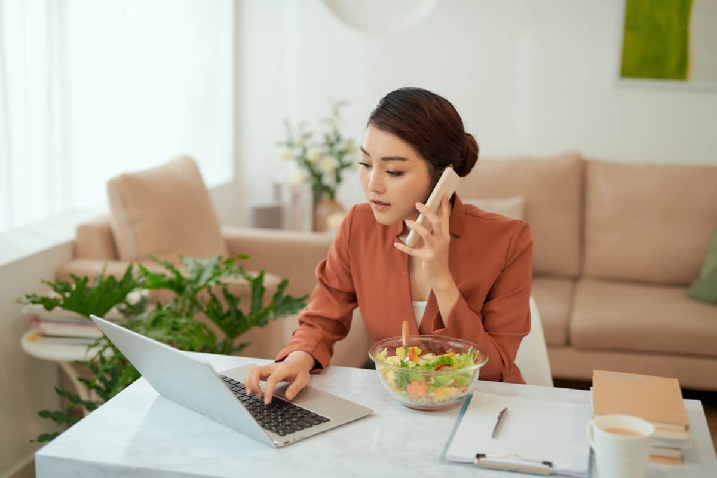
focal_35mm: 50
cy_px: 239
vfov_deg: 27.0
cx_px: 358
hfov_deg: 39.6
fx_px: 996
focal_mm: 50
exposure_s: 1/160
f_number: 2
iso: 160
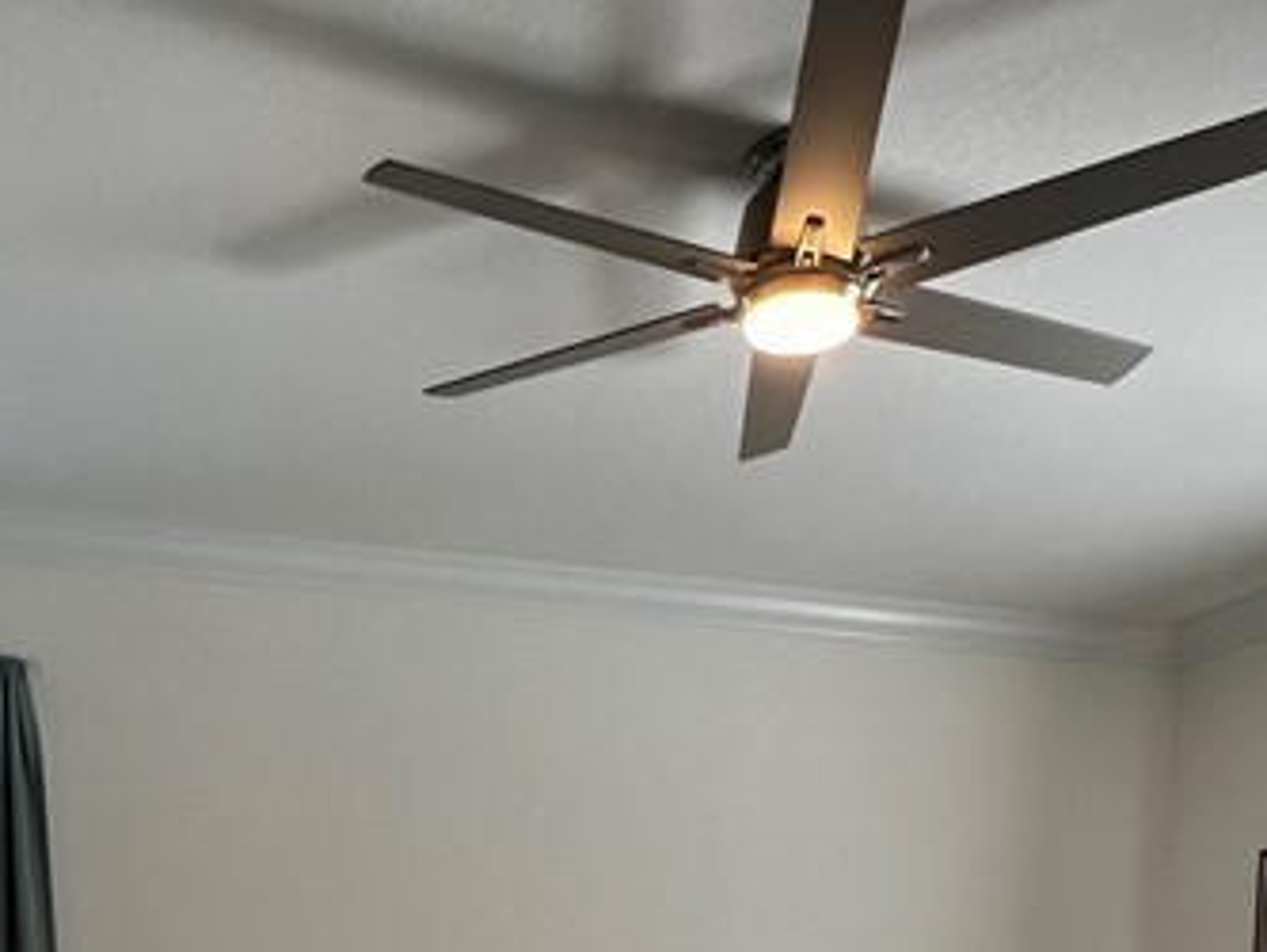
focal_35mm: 40
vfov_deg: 30.4
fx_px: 1465
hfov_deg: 46.5
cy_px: 1150
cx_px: 514
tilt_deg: -3.7
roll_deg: -0.3
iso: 160
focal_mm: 1.57
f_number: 1.8
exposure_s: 1/120
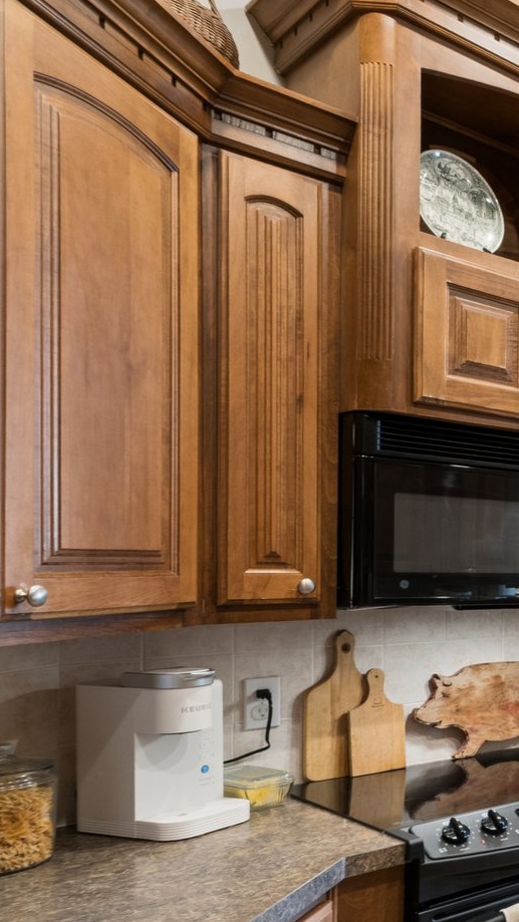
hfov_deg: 23.2
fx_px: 856
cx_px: 869
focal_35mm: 35
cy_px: 559
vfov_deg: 56.1
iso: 250
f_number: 8
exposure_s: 1/8
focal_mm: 10
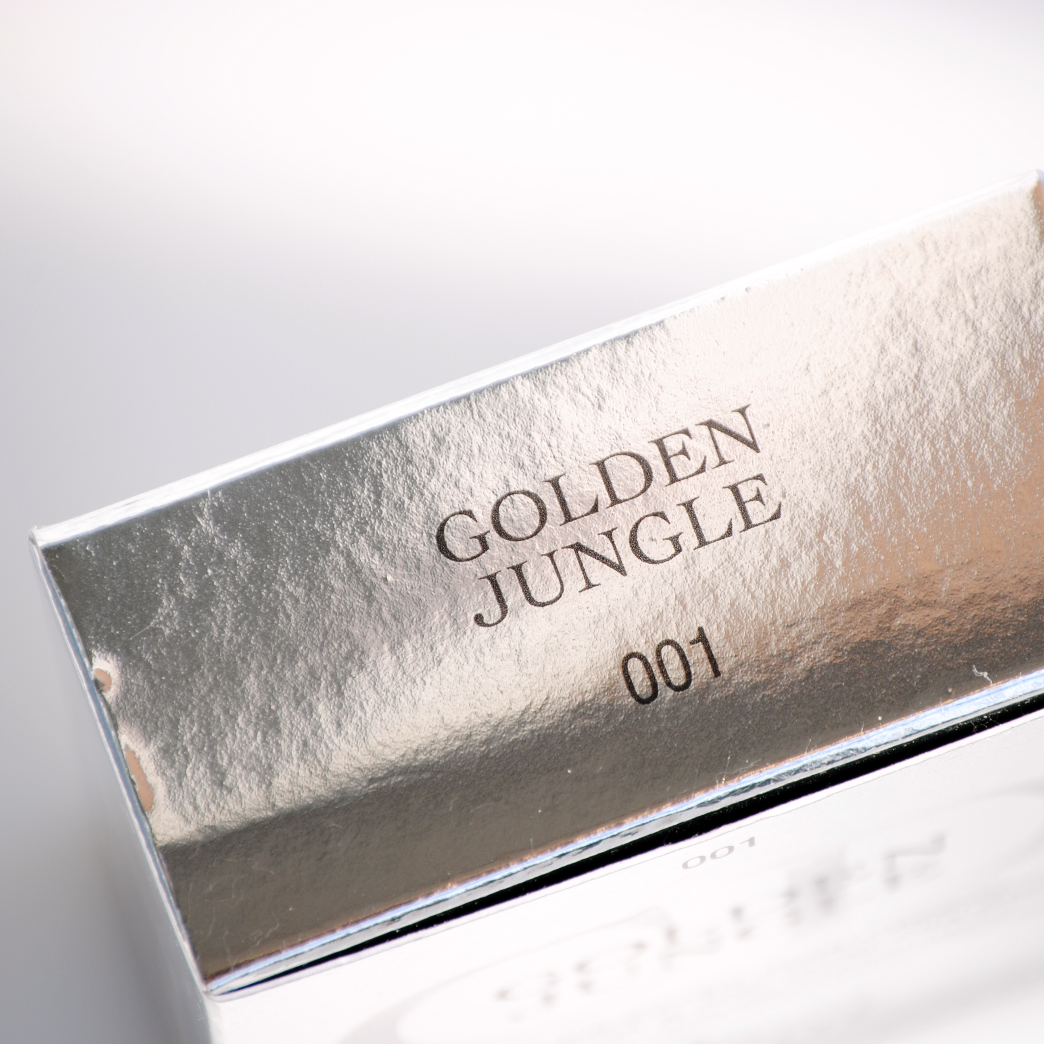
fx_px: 13034
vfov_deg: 4.6
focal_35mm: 382
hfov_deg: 4.6
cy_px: 522
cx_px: 602
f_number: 8
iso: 100
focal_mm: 200
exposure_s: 1/250
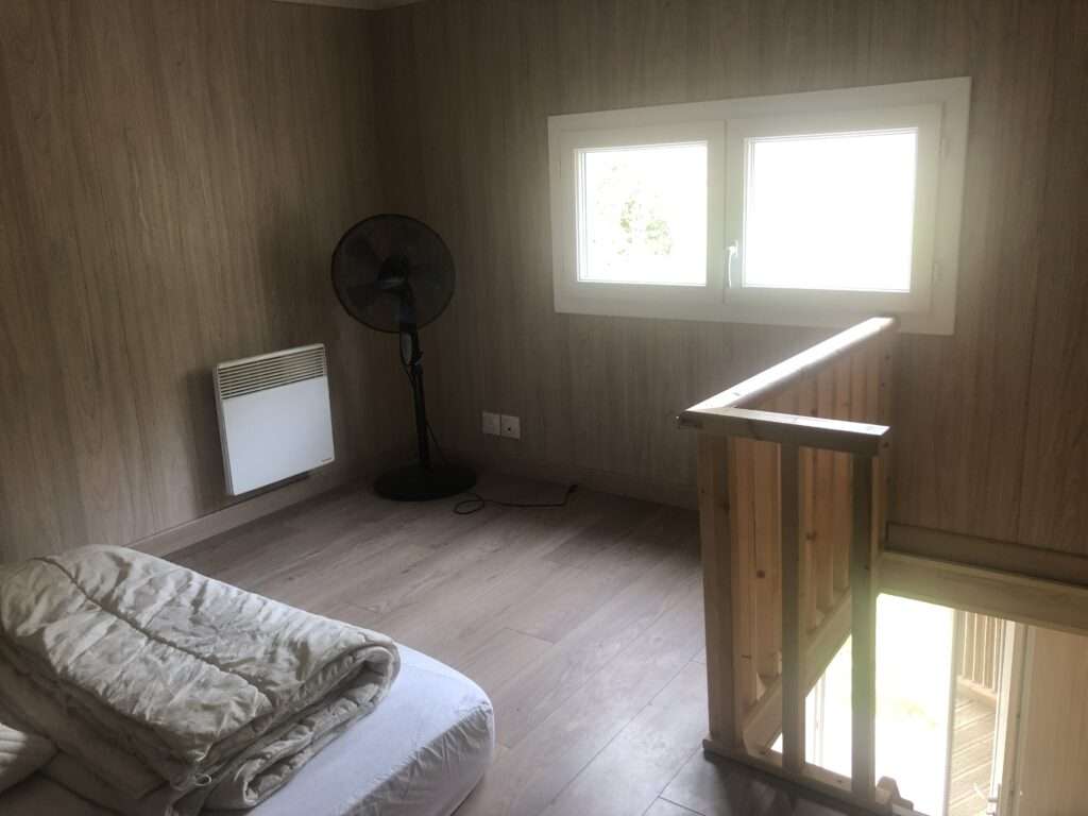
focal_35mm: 28
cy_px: 408
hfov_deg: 63.4
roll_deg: +2.9
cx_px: 544
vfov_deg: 49.7
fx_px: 880
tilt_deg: -13.1
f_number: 1.8
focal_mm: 3.99
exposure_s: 1/24
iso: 32
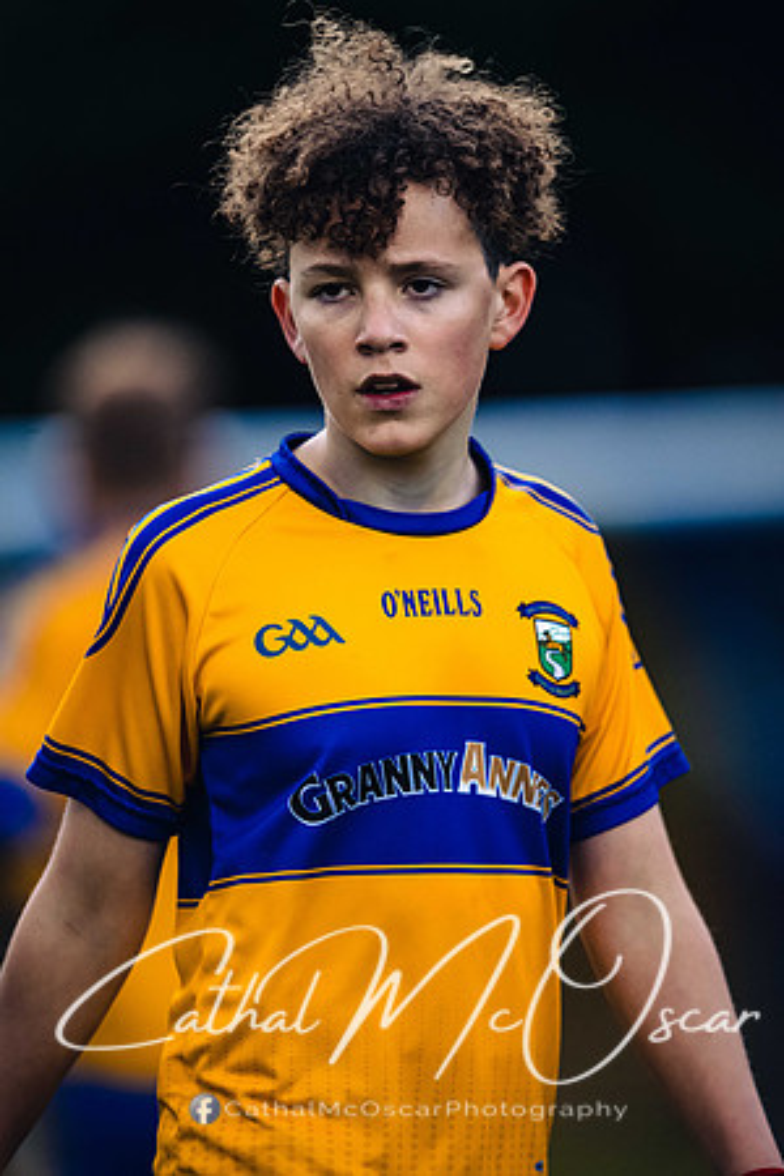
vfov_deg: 5.2
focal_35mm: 400
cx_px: 392
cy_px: 588
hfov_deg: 3.4
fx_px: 13066
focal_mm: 400
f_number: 2.8
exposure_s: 1/800
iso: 3200
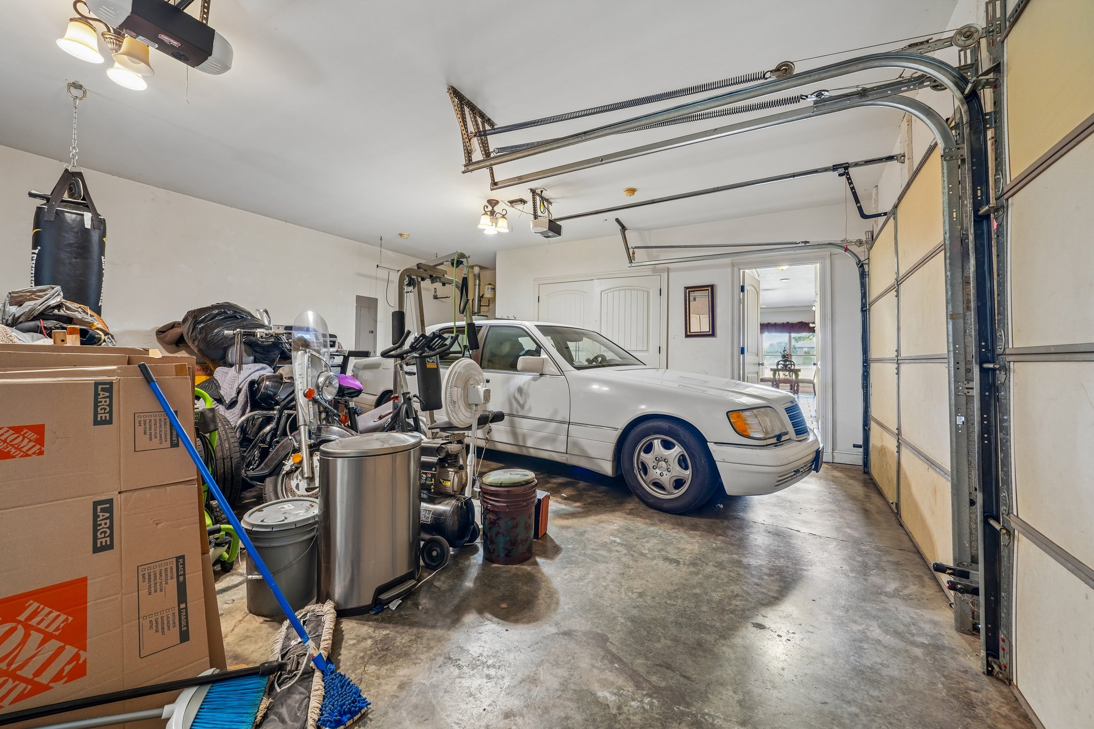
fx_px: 395
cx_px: 547
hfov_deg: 108.3
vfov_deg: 85.4
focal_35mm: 13
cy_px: 364
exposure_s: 1/2.5
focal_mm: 13
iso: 400
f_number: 8
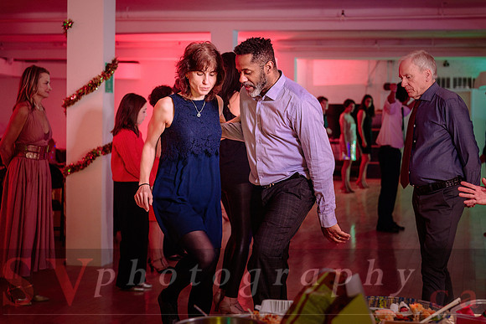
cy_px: 132
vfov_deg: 20.6
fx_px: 891
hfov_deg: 30.5
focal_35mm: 66
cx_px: 257
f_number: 3.5
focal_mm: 55
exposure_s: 1/125
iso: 1000
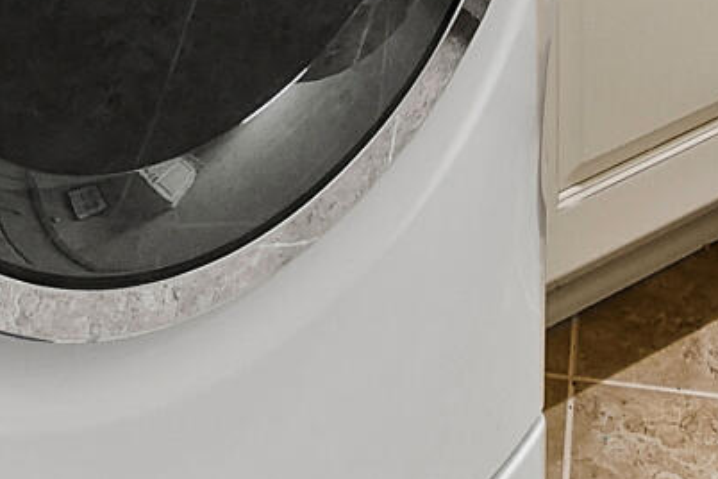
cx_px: 275
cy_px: -1171
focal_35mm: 112
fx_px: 2234
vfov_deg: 8.8
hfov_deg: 18.2
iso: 100
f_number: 9
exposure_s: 1.6
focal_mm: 10
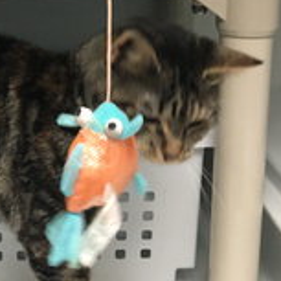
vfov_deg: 20.4
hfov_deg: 19.7
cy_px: 54
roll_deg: +2.7
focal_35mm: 84
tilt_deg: -13.7
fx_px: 771
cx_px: -35
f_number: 2.2
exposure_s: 1/15
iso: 80
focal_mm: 4.15
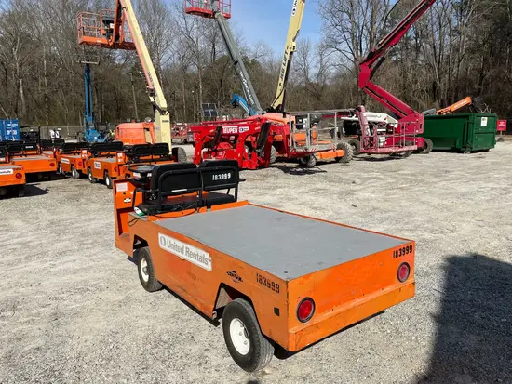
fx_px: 385
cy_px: 192
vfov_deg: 53.1
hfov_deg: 67.3
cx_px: 256
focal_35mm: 26
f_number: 1.6
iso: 50
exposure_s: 1/7299
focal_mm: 4.2
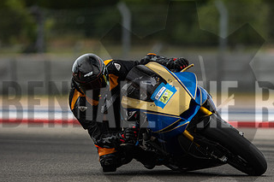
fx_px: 4138
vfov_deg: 2.5
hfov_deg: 3.8
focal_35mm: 544
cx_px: 182
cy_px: 106
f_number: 2
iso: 320
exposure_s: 1/4000
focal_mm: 200
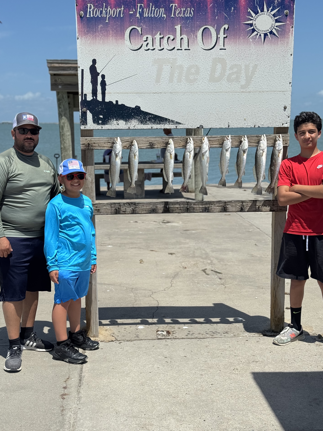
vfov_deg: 37.5
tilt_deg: -10.1
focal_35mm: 51
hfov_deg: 28.6
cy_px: 228
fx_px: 635
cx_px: 166
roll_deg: +2.2
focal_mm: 6.76
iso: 64
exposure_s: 1/9009
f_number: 1.78
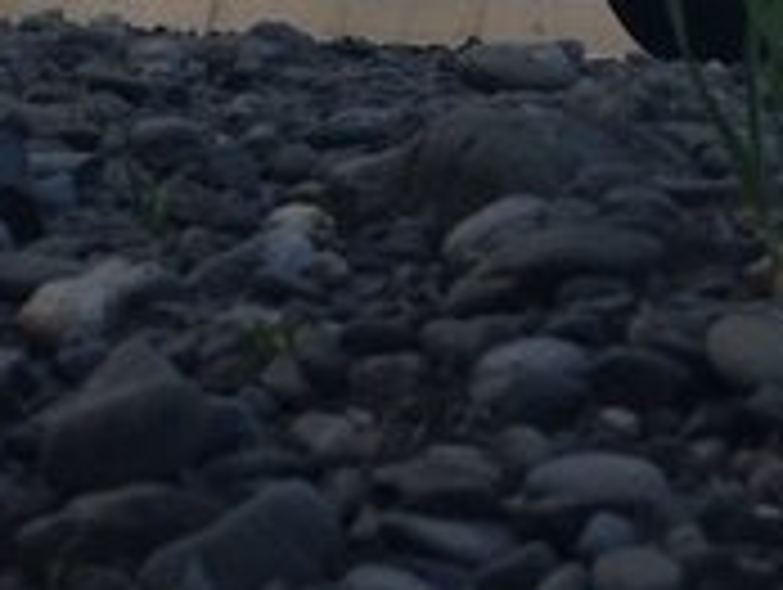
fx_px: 2831
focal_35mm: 125
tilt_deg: +9.2
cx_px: 68
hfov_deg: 15.5
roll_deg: -5.7
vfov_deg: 11.2
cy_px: -399
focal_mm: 4.12
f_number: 2.4
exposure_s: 1/201
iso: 50
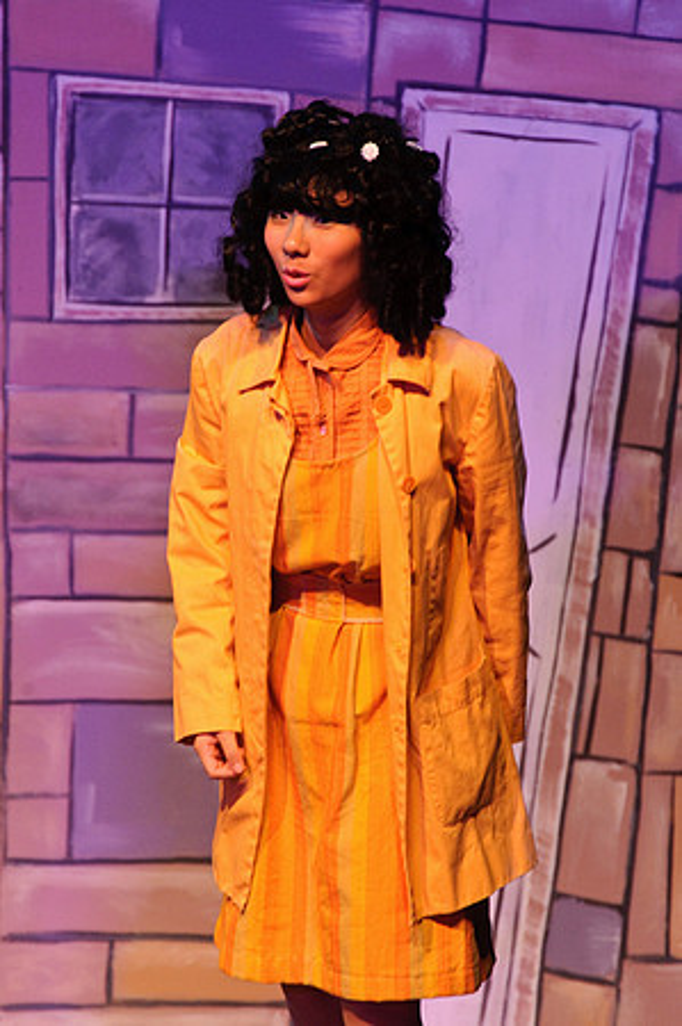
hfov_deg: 2.7
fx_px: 14525
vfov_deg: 4.0
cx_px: 341
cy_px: 513
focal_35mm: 510
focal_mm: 340
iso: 800
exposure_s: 1/8
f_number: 8
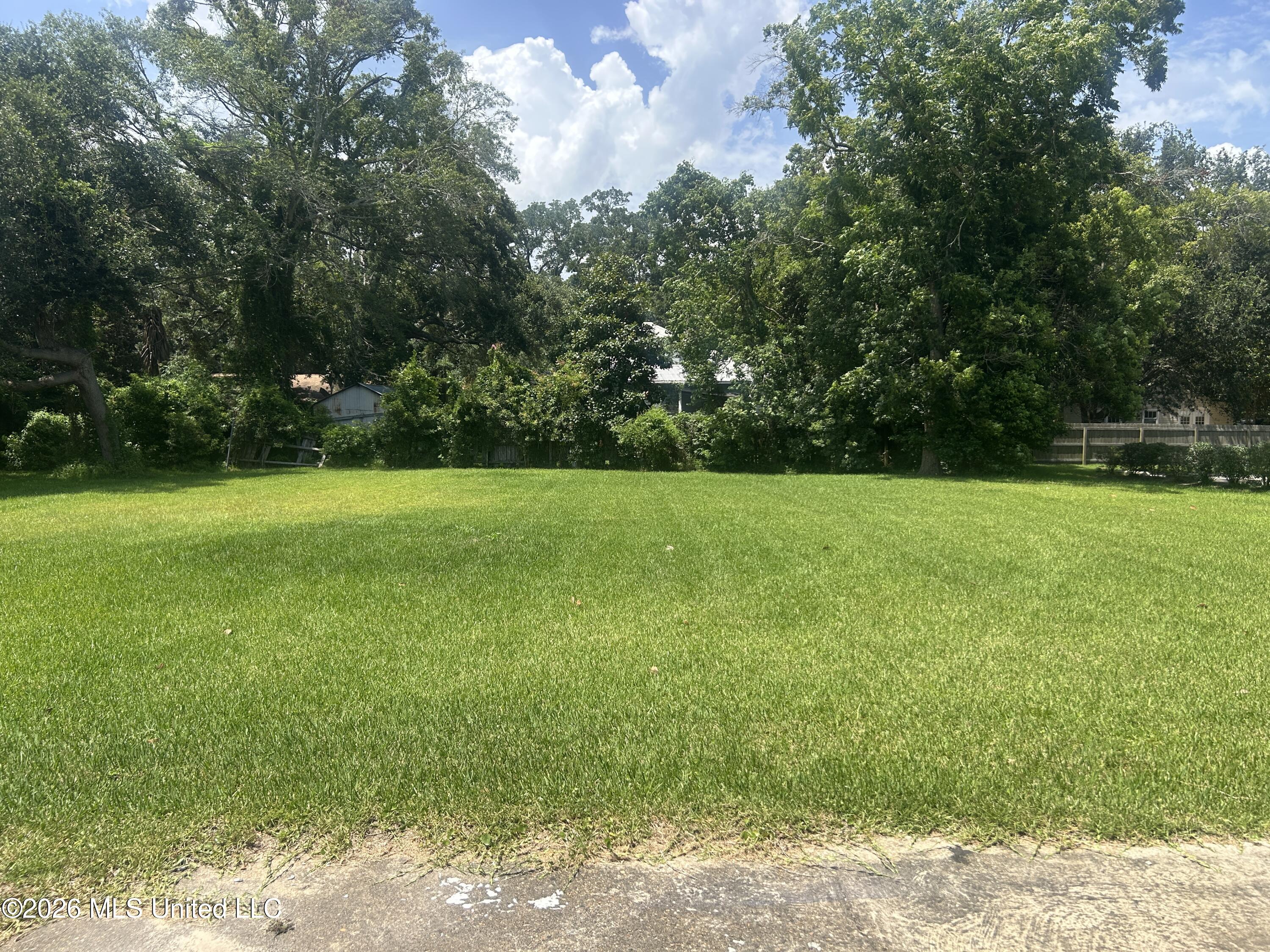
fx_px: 954
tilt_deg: -3.7
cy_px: 476
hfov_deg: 67.3
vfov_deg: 53.1
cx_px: 635
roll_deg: +0.4
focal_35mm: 26
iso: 50
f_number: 1.5
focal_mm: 5.7
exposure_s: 1/2252
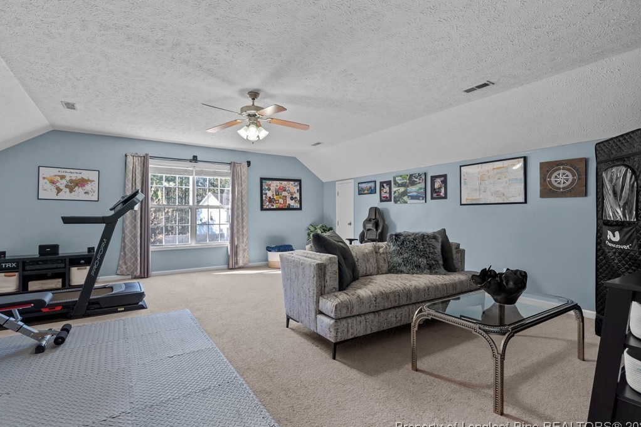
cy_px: 214
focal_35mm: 17
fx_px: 303
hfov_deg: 93.3
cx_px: 315
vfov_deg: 70.4
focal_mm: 16
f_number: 8
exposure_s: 1/2.5
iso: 400
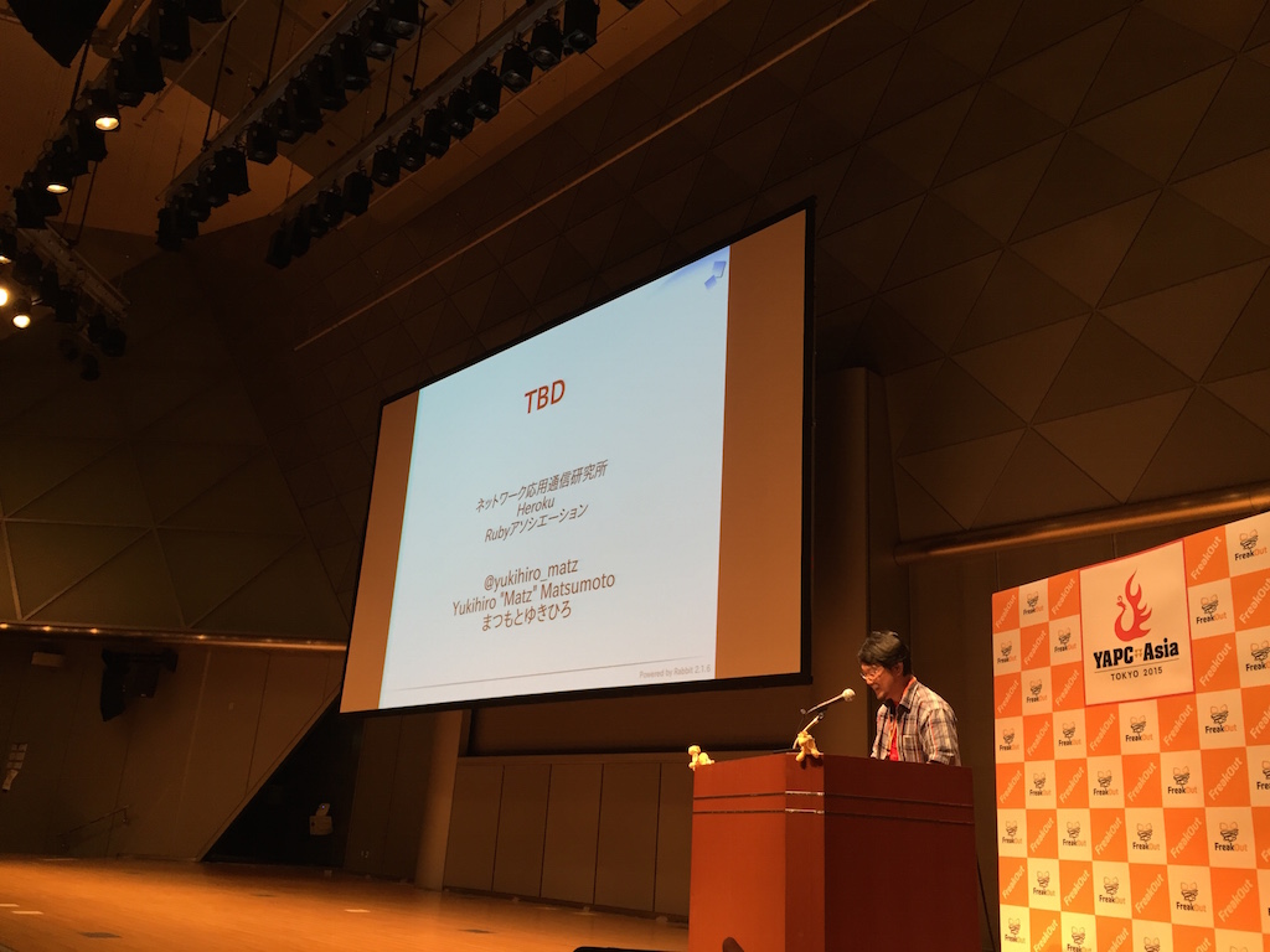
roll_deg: -5.1
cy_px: 476
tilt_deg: +18.1
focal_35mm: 29
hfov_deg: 61.7
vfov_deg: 48.2
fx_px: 1064
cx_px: 635
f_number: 2.2
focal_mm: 4.15
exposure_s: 1/30
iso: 64
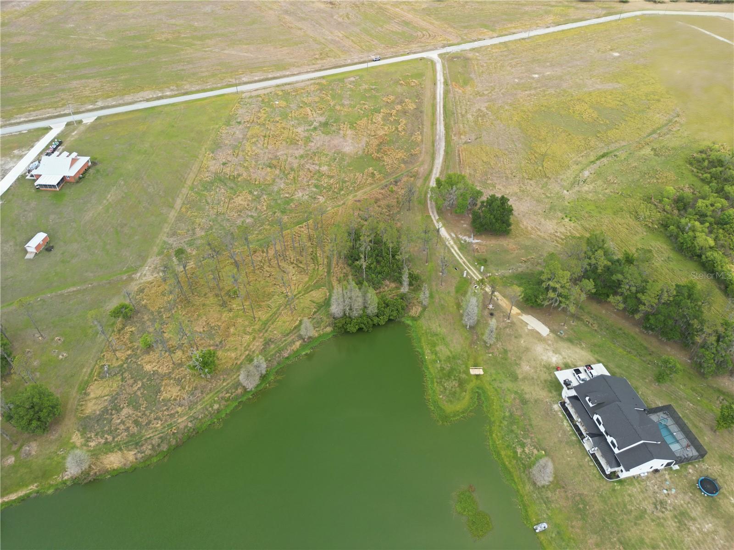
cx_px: 367
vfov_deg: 56.8
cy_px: 275
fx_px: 509
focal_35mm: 24
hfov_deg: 71.6
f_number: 1.7
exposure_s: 1/350
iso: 100
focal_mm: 6.7
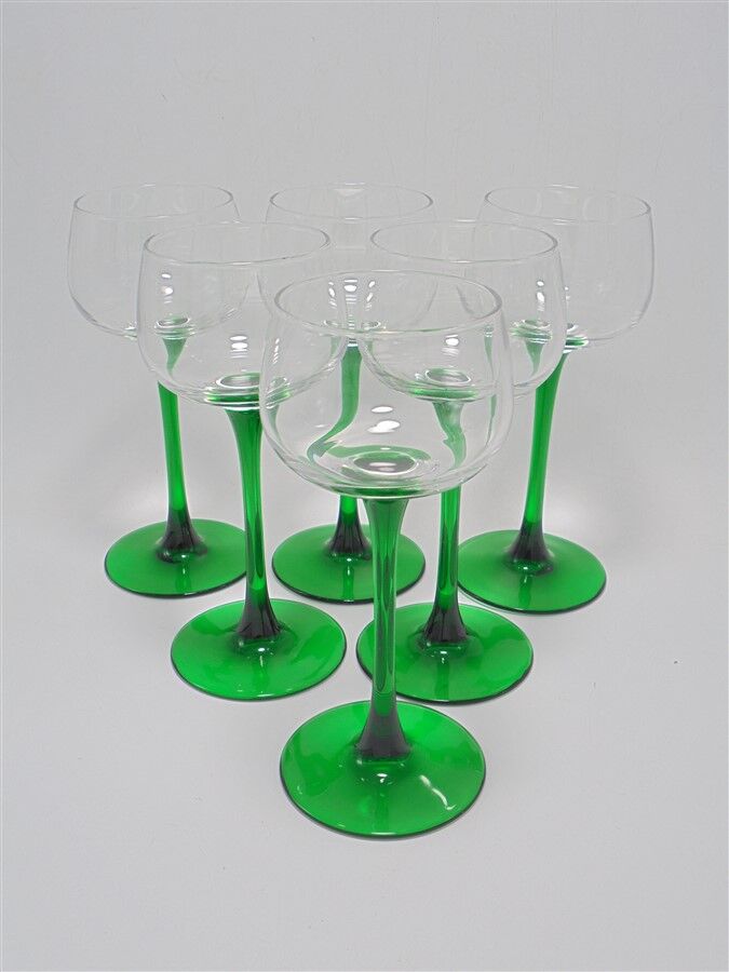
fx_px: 1067
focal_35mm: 38
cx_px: 364
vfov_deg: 49.0
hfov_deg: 37.7
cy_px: 486
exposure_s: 1/60
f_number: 4.2
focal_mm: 6.9
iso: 100
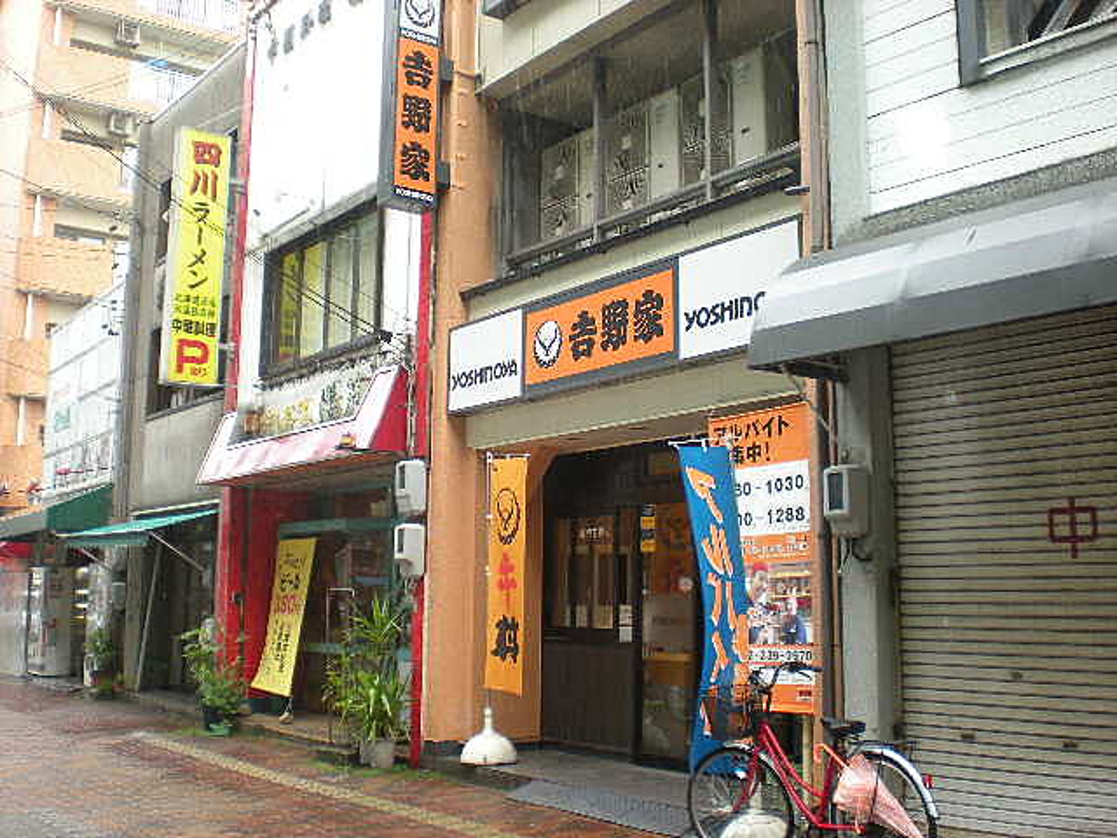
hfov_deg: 49.0
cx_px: 558
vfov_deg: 37.7
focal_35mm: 38
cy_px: 419
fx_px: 1226
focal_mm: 6.3
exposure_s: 1/110
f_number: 3.1
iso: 89
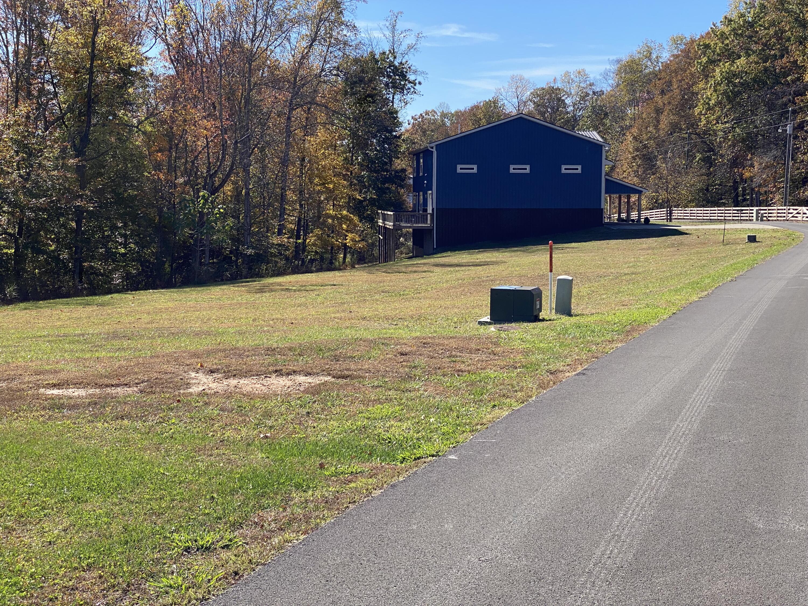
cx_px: 404
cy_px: 303
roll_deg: -1.4
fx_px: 1214
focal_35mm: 52
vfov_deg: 28.0
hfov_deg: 36.8
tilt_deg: -6.3
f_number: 2
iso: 20
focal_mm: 6
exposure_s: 1/1295
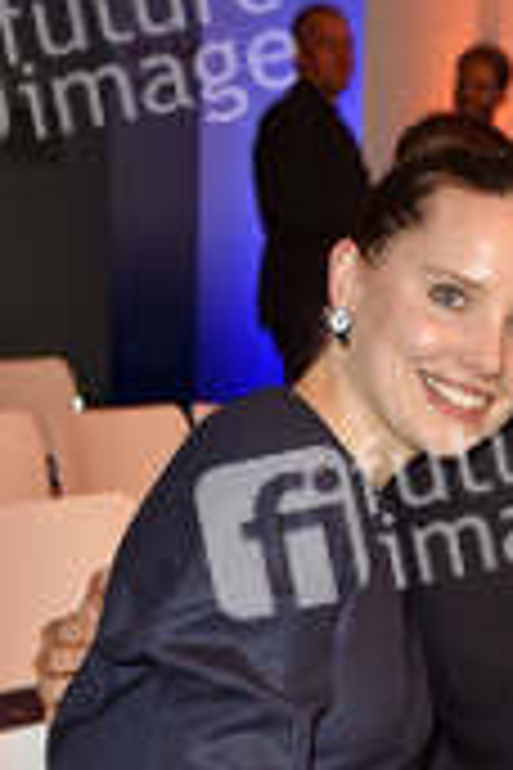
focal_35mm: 103
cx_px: 558
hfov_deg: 13.1
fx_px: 2201
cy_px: 738
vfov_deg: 19.4
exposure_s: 1/125
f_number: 5.6
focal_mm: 44
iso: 1000
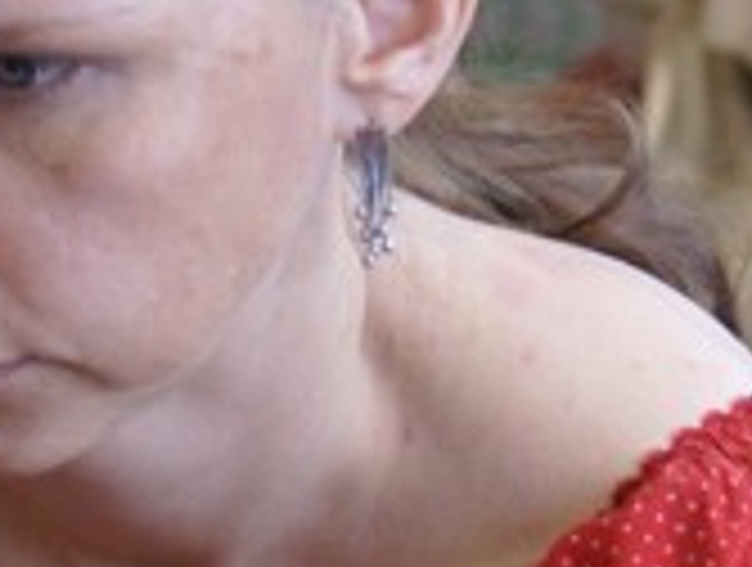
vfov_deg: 4.1
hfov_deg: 5.5
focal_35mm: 362
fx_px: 7881
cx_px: 72
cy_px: 256
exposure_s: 1/40
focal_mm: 60
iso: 800
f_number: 5.6
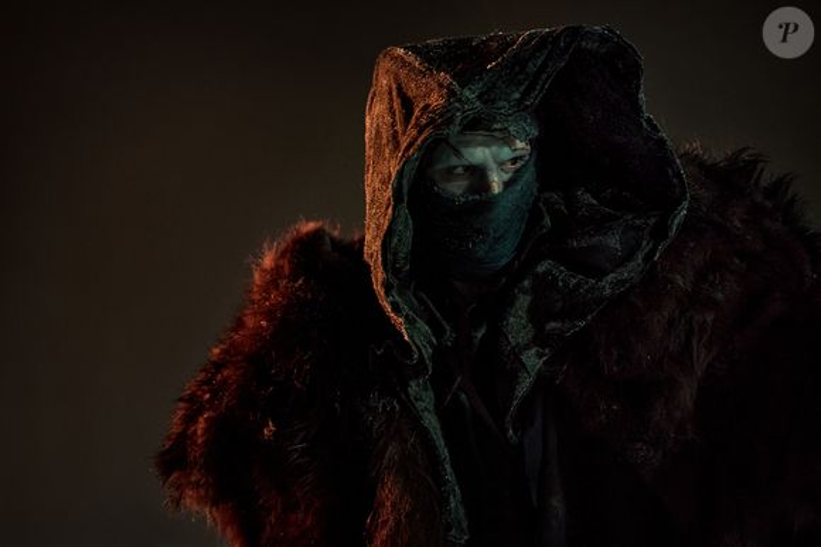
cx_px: 410
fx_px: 4558
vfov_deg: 6.9
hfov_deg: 10.3
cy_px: 274
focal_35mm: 200
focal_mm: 200
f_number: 2.8
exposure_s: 1/200
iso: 4000
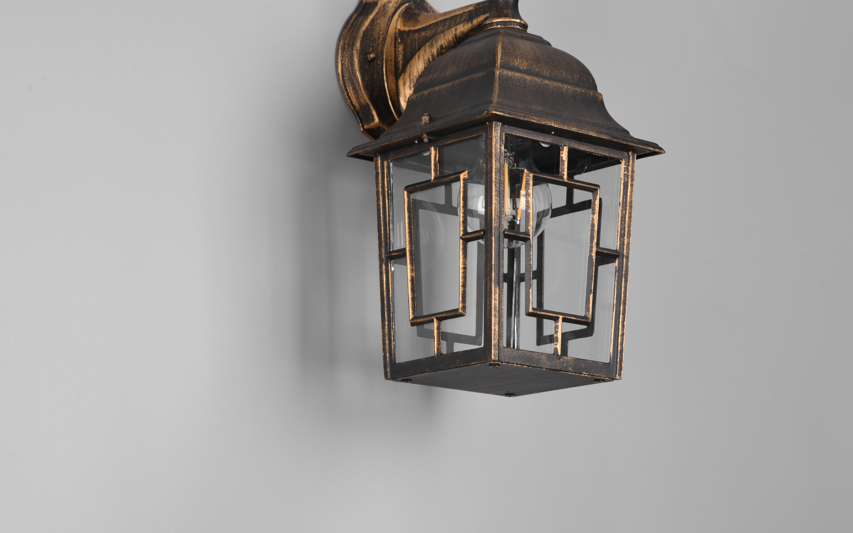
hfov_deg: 19.1
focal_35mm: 109
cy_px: 177
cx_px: 487
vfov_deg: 12.0
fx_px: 2534
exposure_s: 1/8
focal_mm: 85
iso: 100
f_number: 11
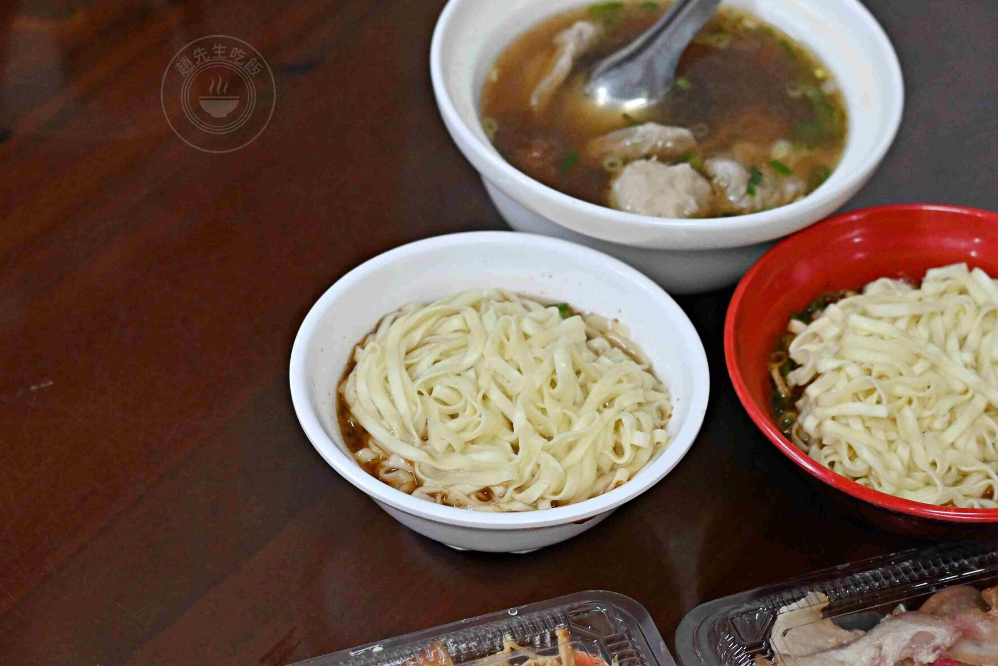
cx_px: 670
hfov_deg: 18.7
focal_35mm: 109
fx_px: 3022
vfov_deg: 12.6
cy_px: 418
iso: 2500
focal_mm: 50
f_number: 3.2
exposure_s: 1/200
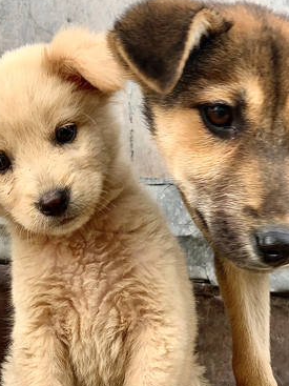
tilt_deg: +15.0
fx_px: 947
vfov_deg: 23.0
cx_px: 158
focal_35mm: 85
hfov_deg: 17.4
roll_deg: +0.3
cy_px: 186
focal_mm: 6
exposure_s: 1/122
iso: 25
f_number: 2.4
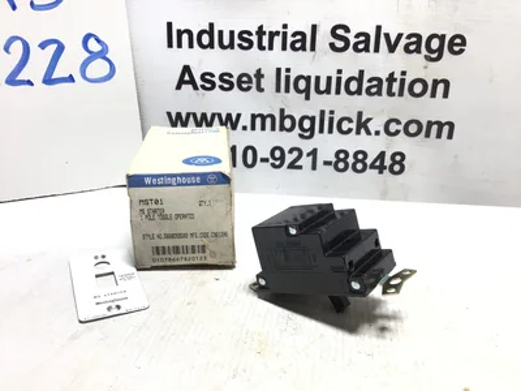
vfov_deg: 45.4
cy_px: 196
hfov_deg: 58.4
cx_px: 260
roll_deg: -2.1
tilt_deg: -20.7
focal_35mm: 31
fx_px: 467
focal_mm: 3.3
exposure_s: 1/120
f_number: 2.4
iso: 40
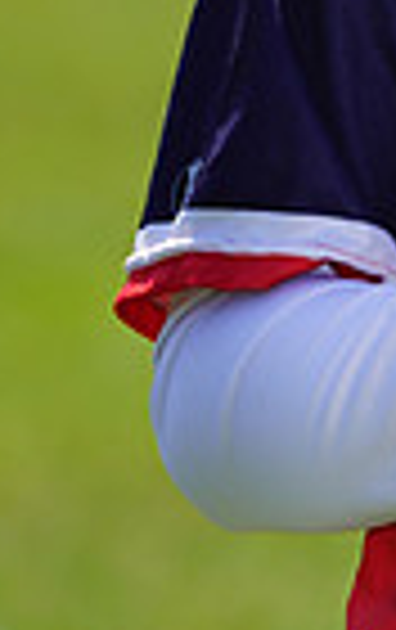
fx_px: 18762
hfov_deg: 1.2
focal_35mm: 1091
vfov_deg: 1.9
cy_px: -446
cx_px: 781
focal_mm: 259
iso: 100
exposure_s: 1/250
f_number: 7.1
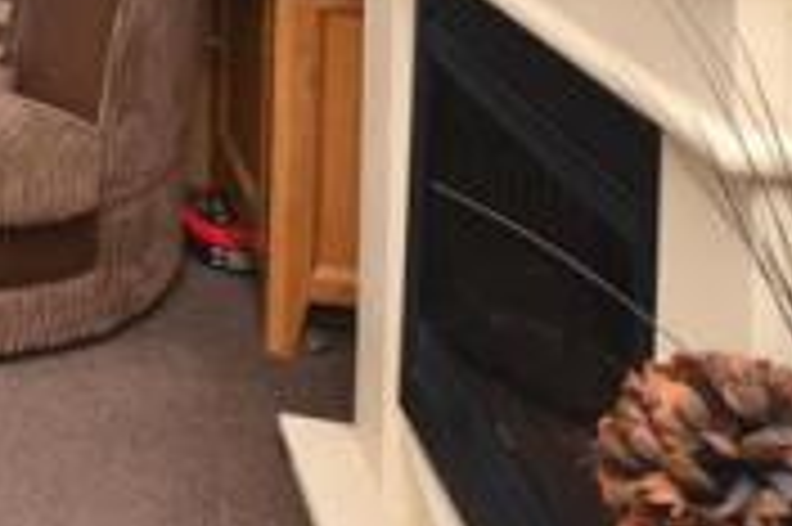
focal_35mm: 56
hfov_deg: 24.0
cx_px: -518
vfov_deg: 19.5
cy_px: -357
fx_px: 1231
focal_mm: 10
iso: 400
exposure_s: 1/25
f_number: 5.6
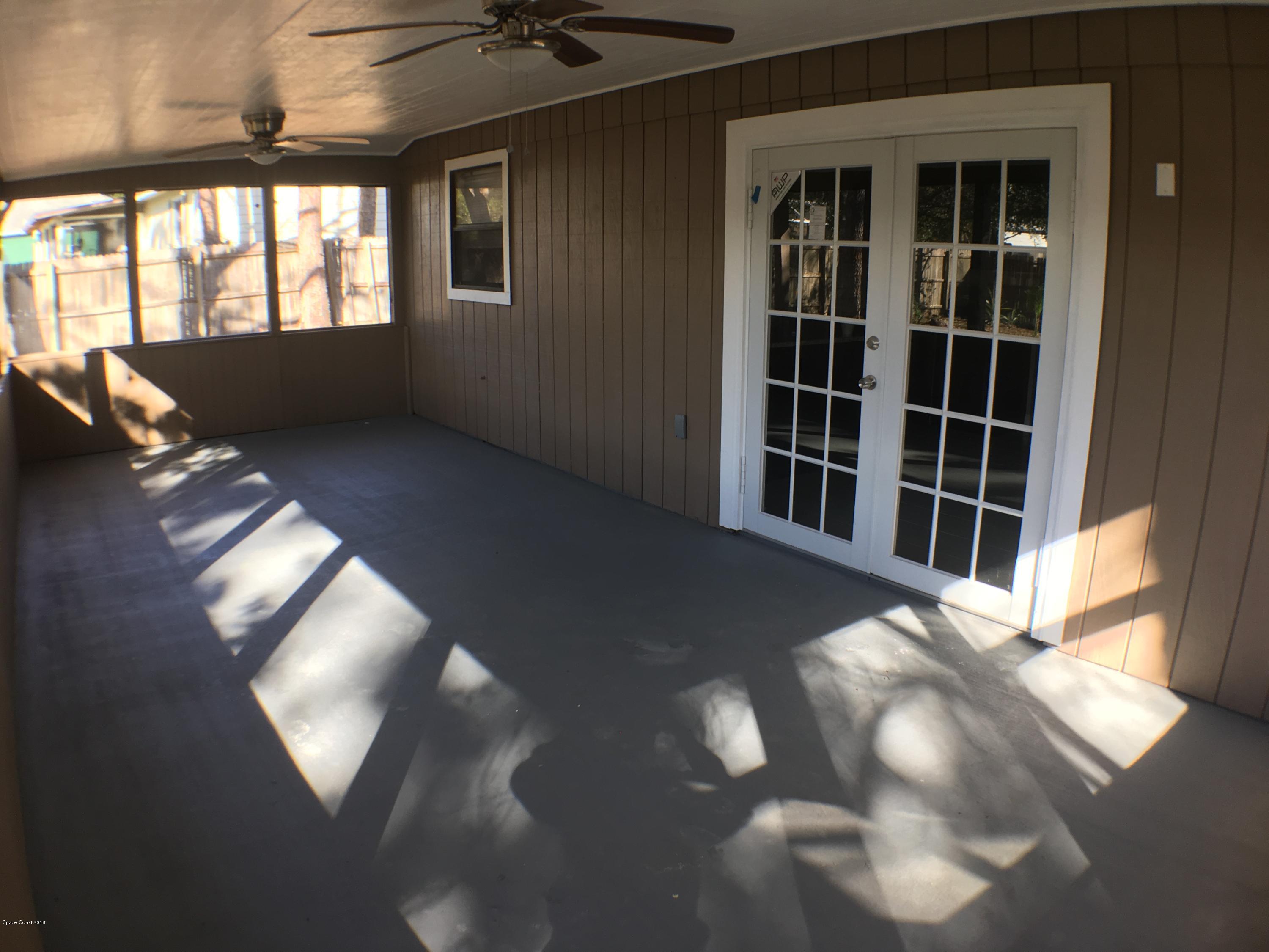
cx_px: 634
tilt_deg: -13.1
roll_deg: -0.6
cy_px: 476
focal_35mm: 29
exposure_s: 1/60
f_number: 2.2
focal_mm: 4.15
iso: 25
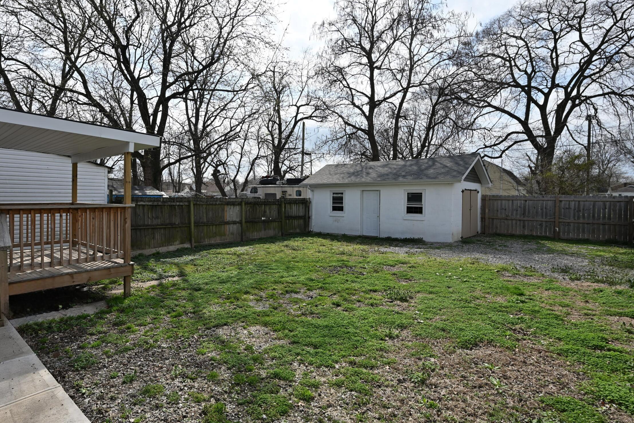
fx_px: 335
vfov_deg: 64.6
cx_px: 269
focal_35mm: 19
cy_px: 202
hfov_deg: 86.3
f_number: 5.6
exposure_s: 1/800
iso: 125
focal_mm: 14
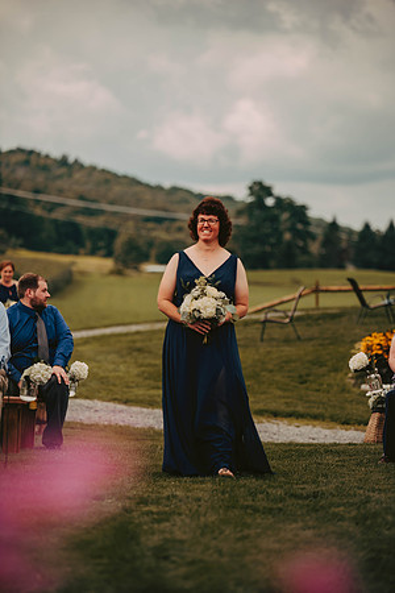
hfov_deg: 9.5
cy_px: 296
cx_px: 198
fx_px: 2386
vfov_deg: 14.2
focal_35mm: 145
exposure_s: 1/2500
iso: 200
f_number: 2.8
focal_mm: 145
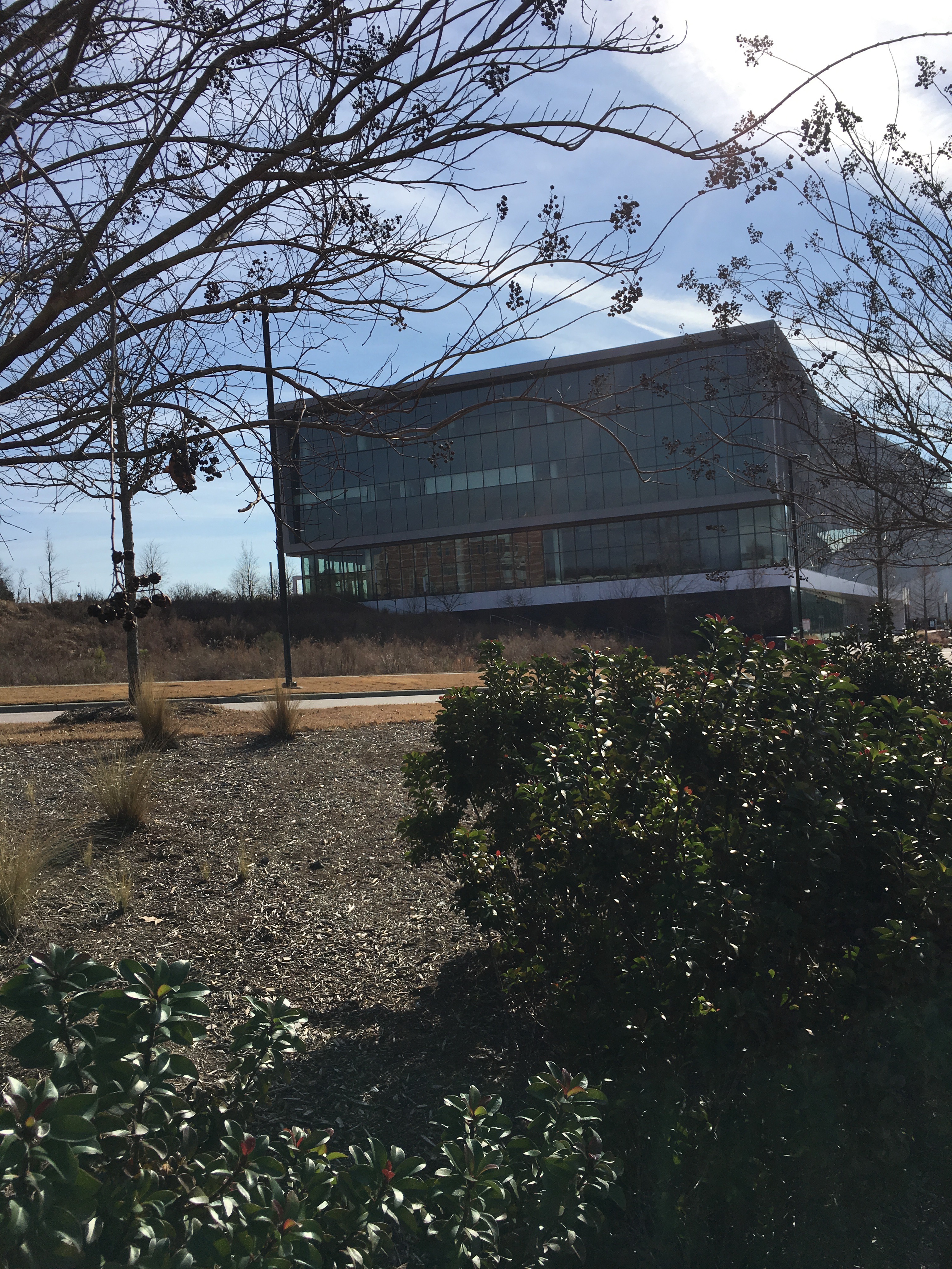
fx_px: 1063
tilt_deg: -2.0
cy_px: 634
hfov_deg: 48.2
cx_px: 476
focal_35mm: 29
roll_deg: +3.0
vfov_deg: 61.7
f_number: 2.2
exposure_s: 1/3344
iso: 25
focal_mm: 4.15
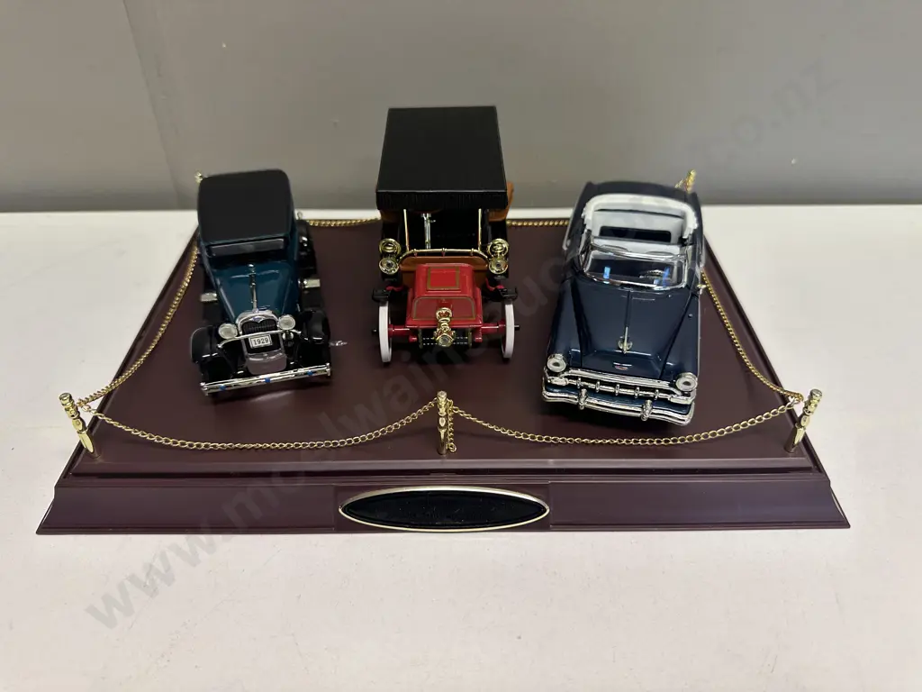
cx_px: 461
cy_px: 346
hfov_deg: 71.6
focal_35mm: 24
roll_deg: +0.4
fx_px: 639
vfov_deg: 56.8
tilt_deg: -40.2
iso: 160
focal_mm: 6.86
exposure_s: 1/100
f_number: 1.78
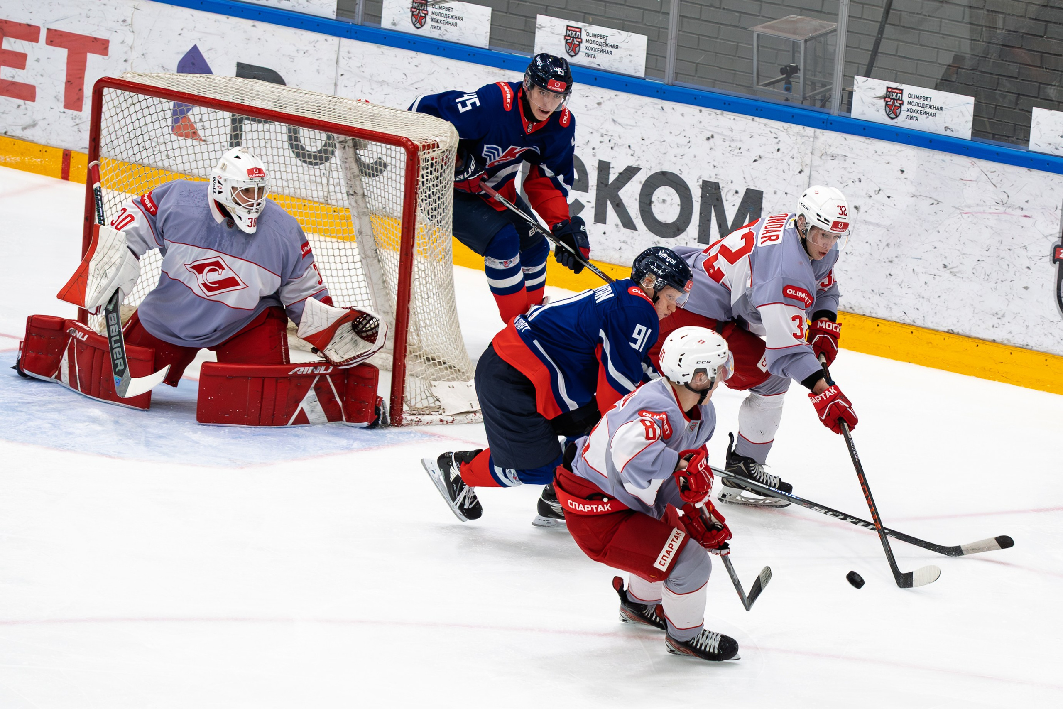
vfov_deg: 5.3
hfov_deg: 7.9
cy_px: 434
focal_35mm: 260
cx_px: 716
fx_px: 7670
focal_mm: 120
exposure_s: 1/1000
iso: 1600
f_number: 4
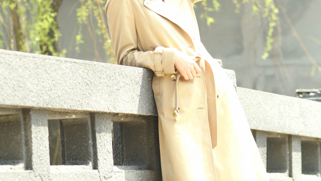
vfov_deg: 4.7
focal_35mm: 260
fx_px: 2213
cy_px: -20
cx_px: 160
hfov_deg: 8.3
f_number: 4
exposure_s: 1/500
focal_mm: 110
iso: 200
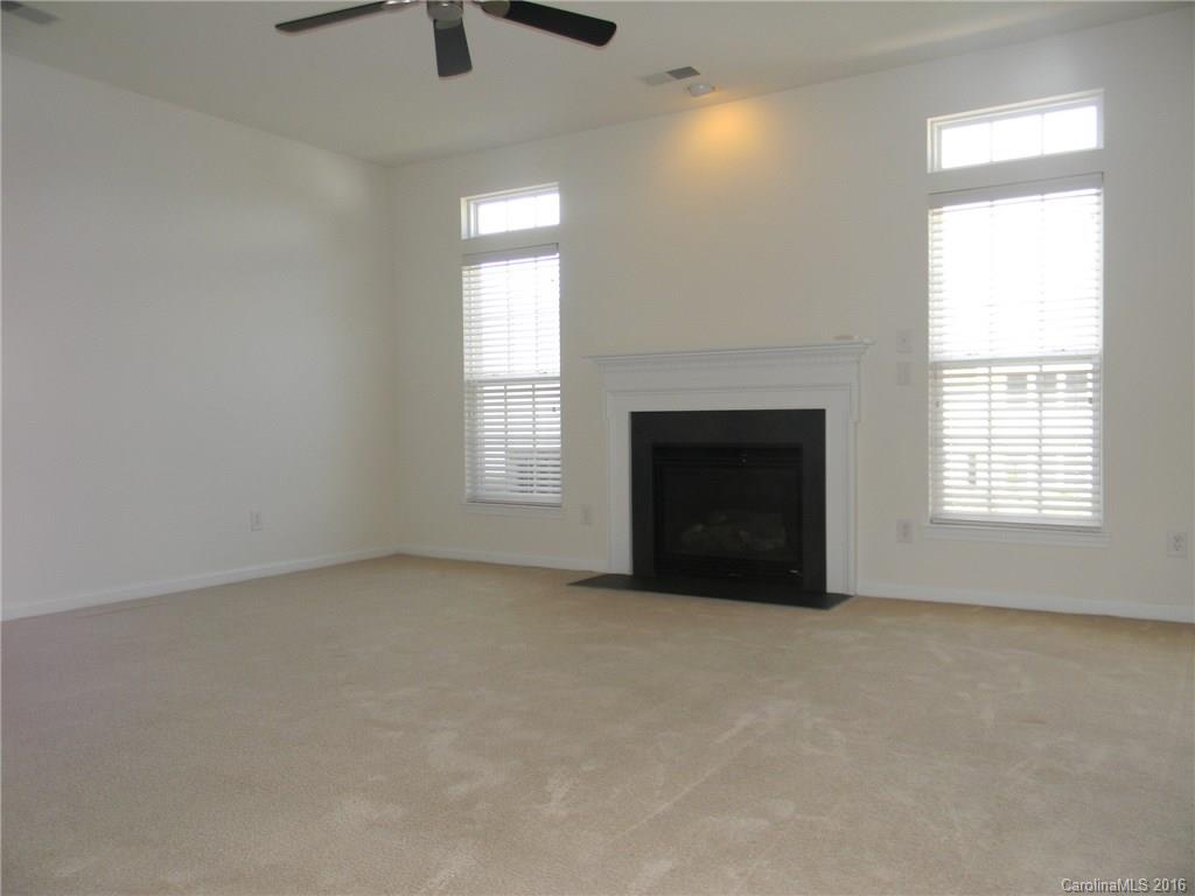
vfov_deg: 49.7
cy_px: 448
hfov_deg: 63.4
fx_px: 967
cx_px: 598
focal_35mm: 28
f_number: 3.5
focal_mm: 5
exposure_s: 1/64
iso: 112
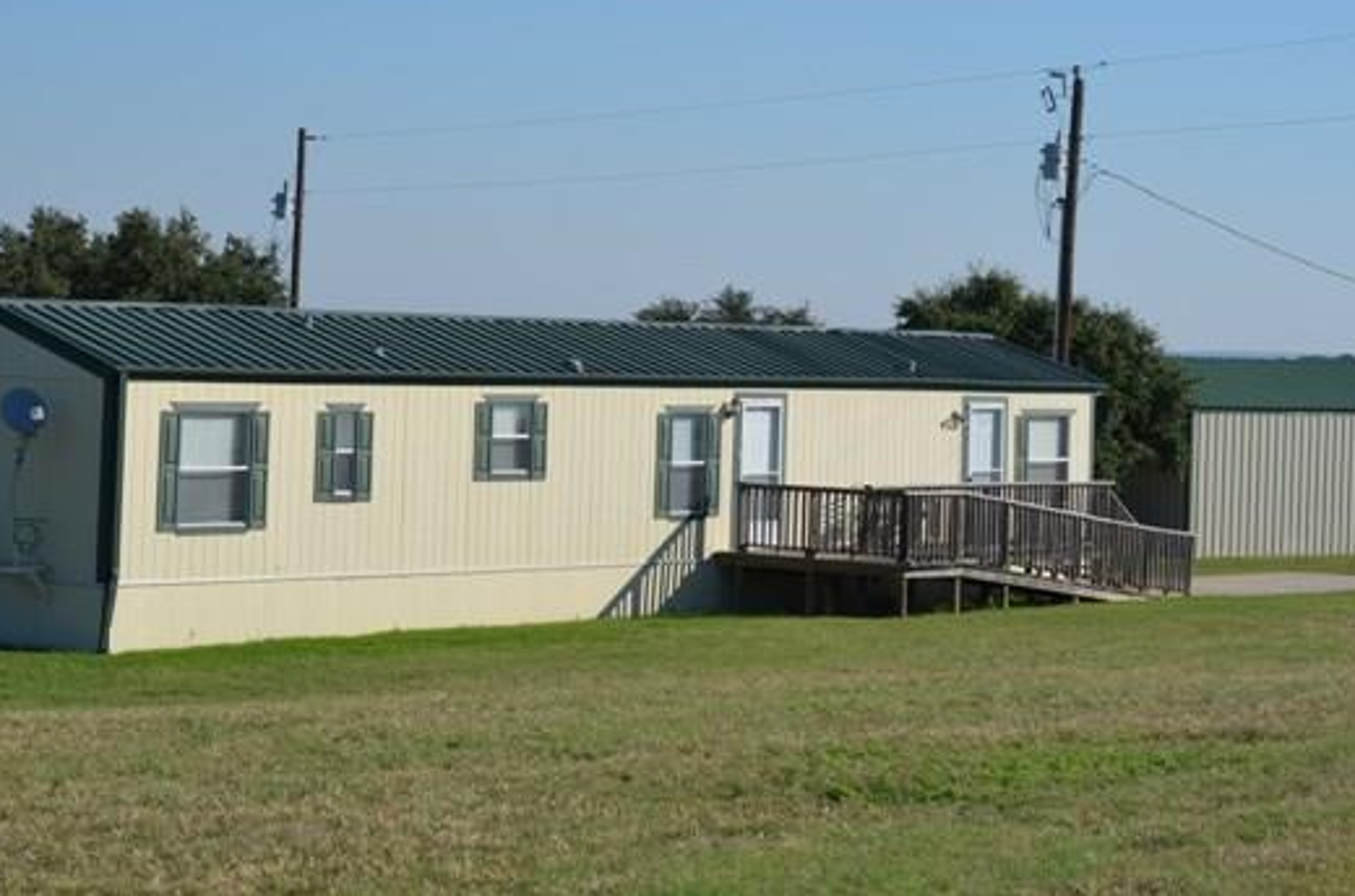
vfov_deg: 13.4
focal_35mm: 102
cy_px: 346
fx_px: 3815
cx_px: 576
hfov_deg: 20.1
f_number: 10
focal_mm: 55
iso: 100
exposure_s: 1/400
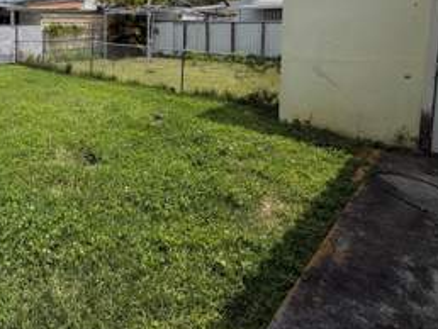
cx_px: 81
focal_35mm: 26
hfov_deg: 61.2
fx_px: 329
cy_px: 56
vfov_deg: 49.4
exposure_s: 1/1497
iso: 20
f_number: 2.2
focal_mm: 2.22
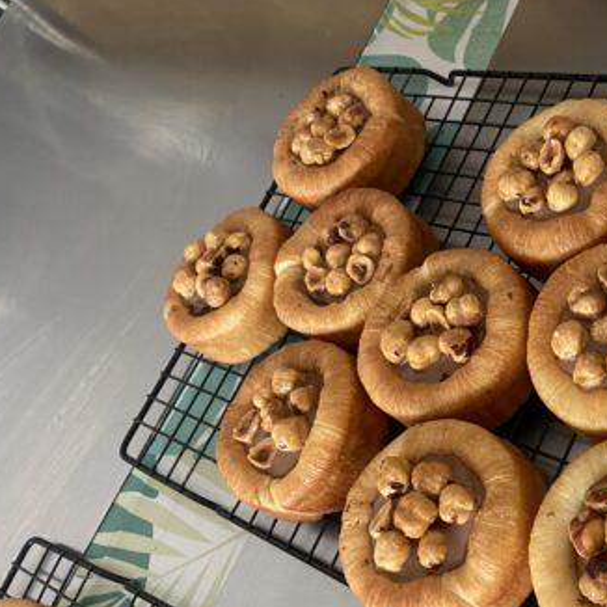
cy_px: 328
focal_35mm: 47
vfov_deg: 36.0
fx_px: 932
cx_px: 537
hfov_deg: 34.2
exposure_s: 1/60
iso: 320
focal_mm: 4.25
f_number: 1.8
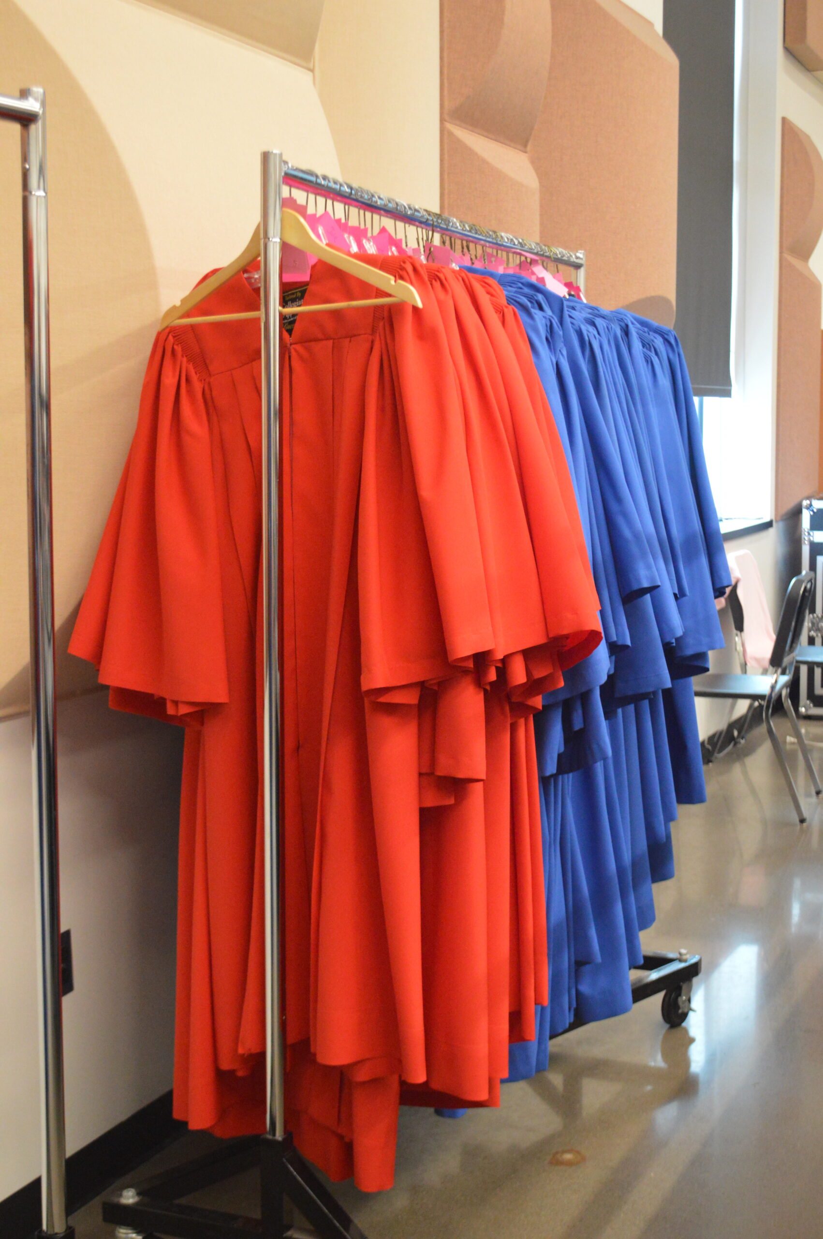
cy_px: 620
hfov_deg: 28.0
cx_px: 412
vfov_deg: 41.1
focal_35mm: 48
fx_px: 1649
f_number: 4.8
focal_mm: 32
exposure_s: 1/40
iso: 3200
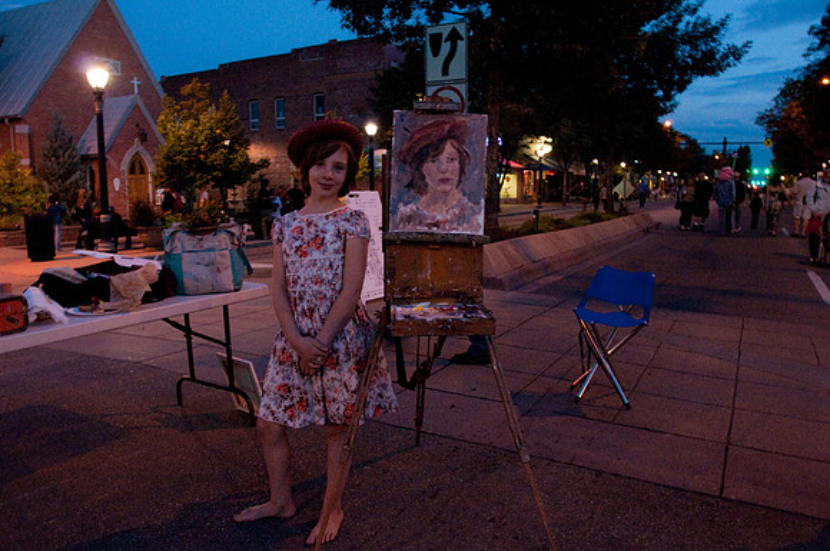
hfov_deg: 67.5
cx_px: 415
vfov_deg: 47.8
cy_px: 276
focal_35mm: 27
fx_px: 622
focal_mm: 18
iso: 2000
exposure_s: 1/15
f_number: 6.3
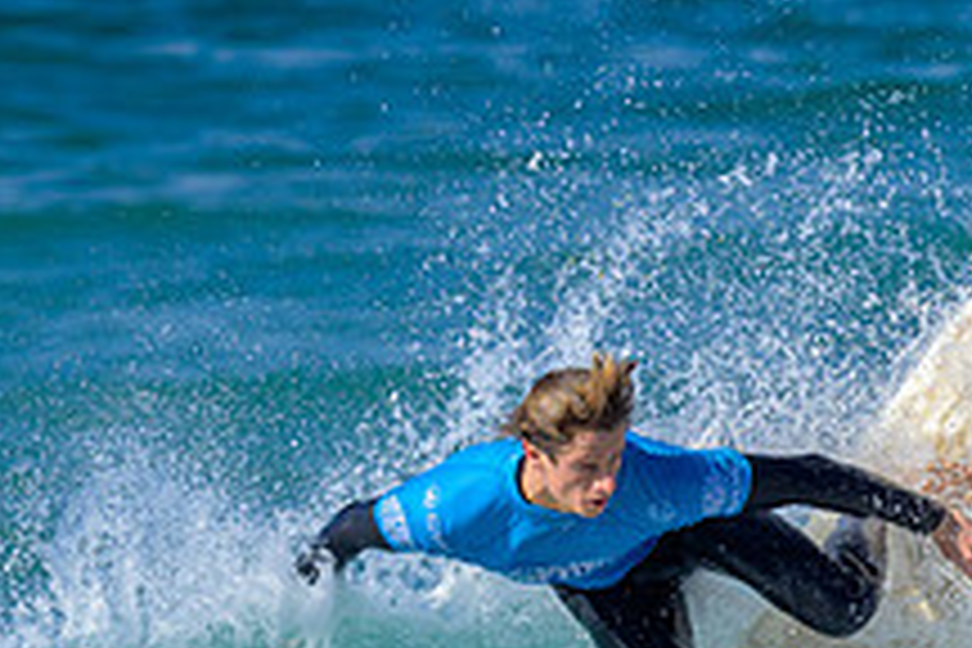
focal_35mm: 2949
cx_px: 848
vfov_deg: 0.5
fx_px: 79617
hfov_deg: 0.7
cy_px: 930
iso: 280
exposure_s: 1/2000
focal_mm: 800
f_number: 6.3
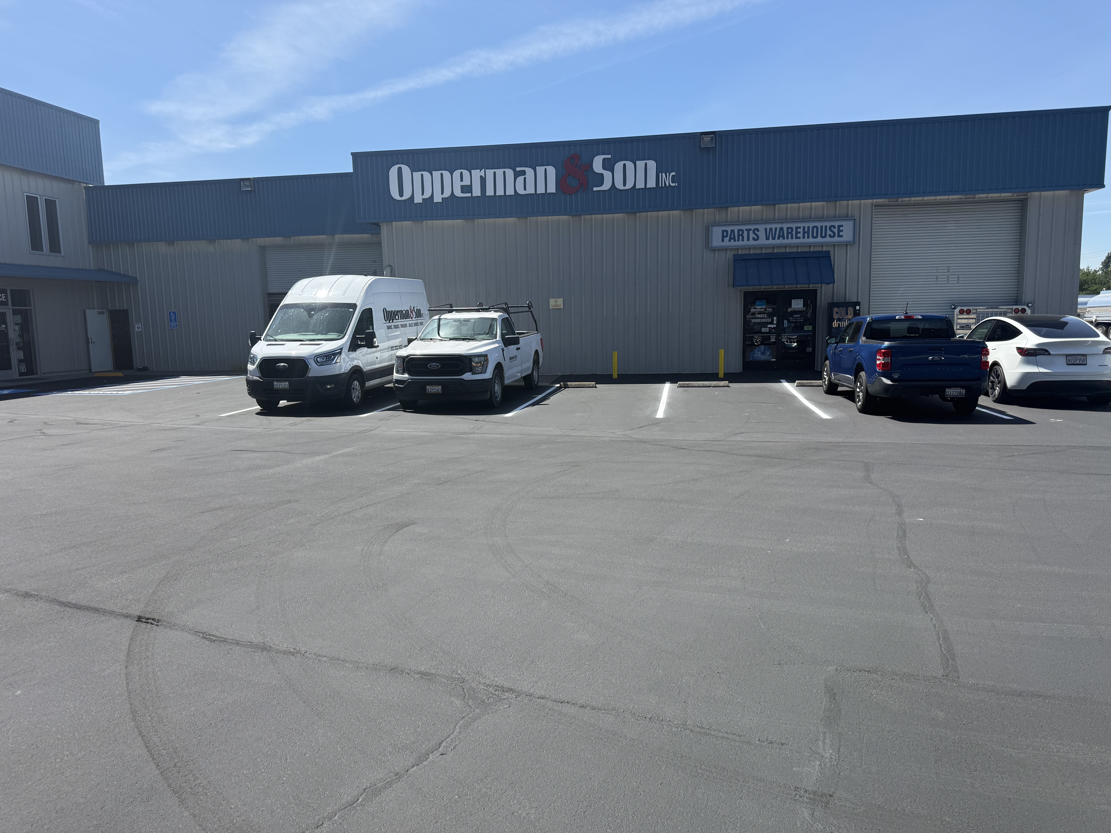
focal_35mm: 24
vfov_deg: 56.8
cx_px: 556
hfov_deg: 71.6
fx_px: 770
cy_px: 416
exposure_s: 1/4975
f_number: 1.78
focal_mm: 6.76
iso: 100
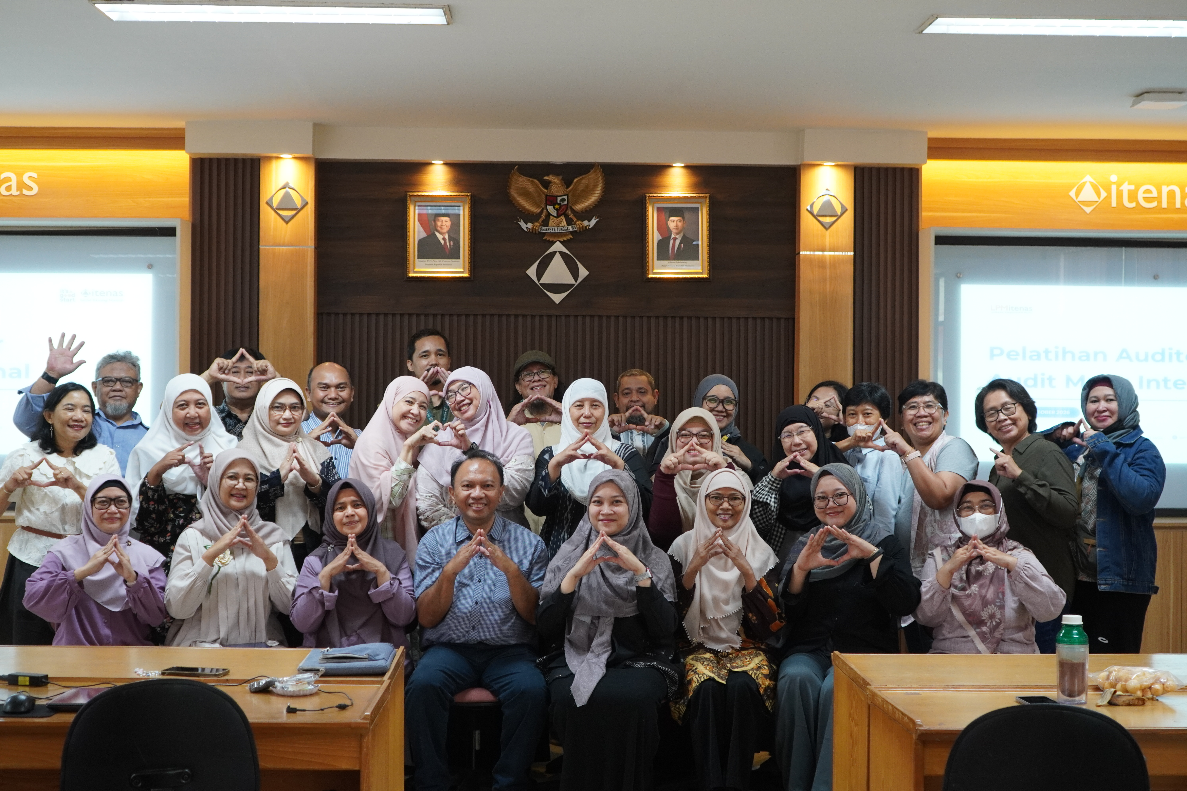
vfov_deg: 27.3
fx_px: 1632
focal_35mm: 50
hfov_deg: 40.0
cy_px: 396
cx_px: 594
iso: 1000
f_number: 4
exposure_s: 1/50
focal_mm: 33
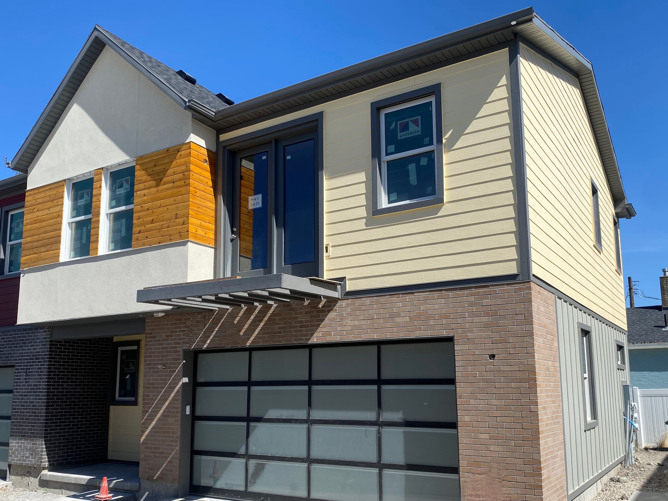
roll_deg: +0.8
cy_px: 292
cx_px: 329
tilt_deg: +10.3
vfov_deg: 45.3
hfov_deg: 58.4
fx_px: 598
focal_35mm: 31
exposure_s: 1/2967
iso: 32
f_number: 1.8
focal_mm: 4.25
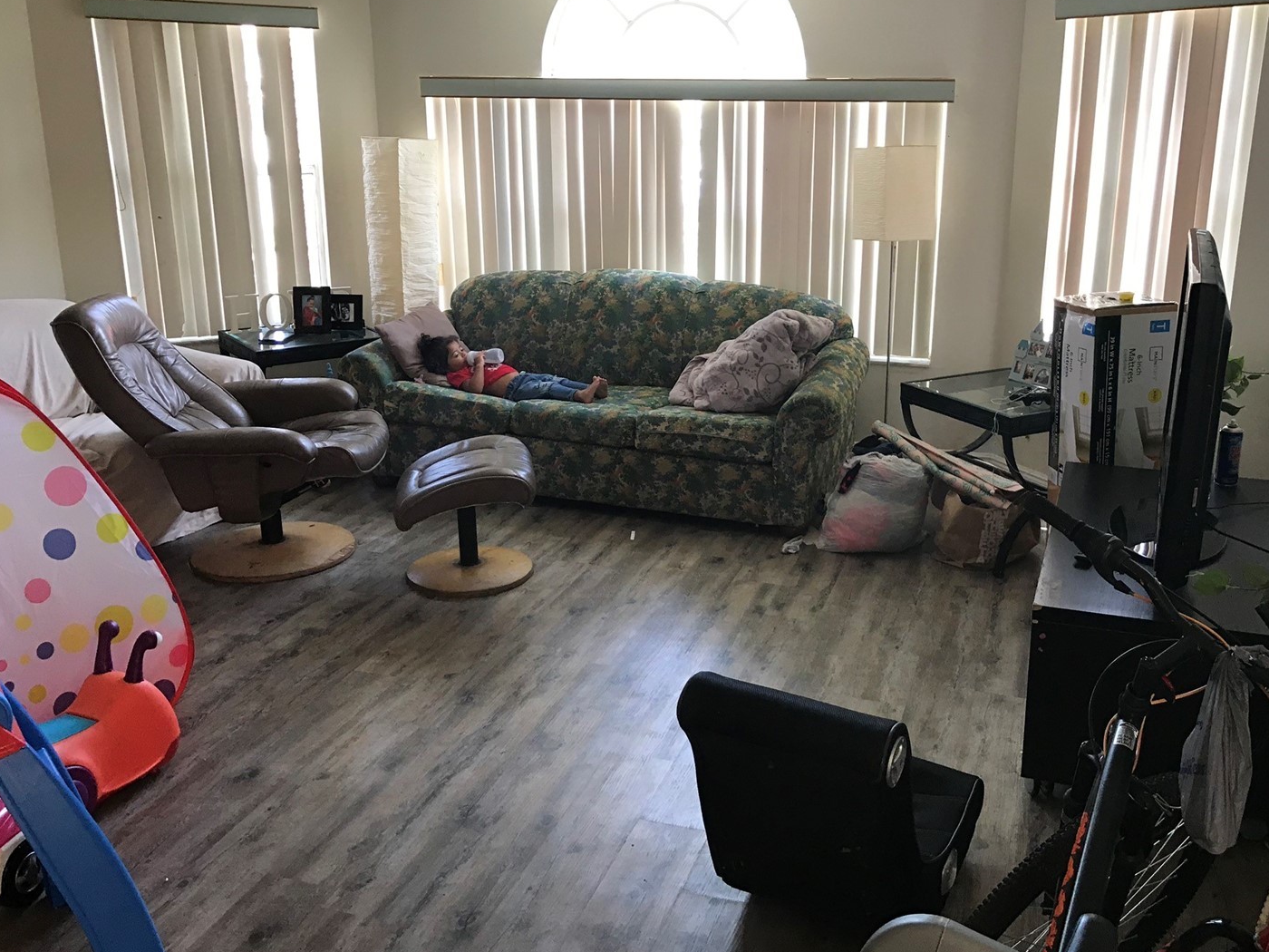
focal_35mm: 32
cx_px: 705
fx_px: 1173
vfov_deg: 44.1
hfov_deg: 56.7
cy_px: 443
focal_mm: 3.99
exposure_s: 1/30
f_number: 1.8
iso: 32
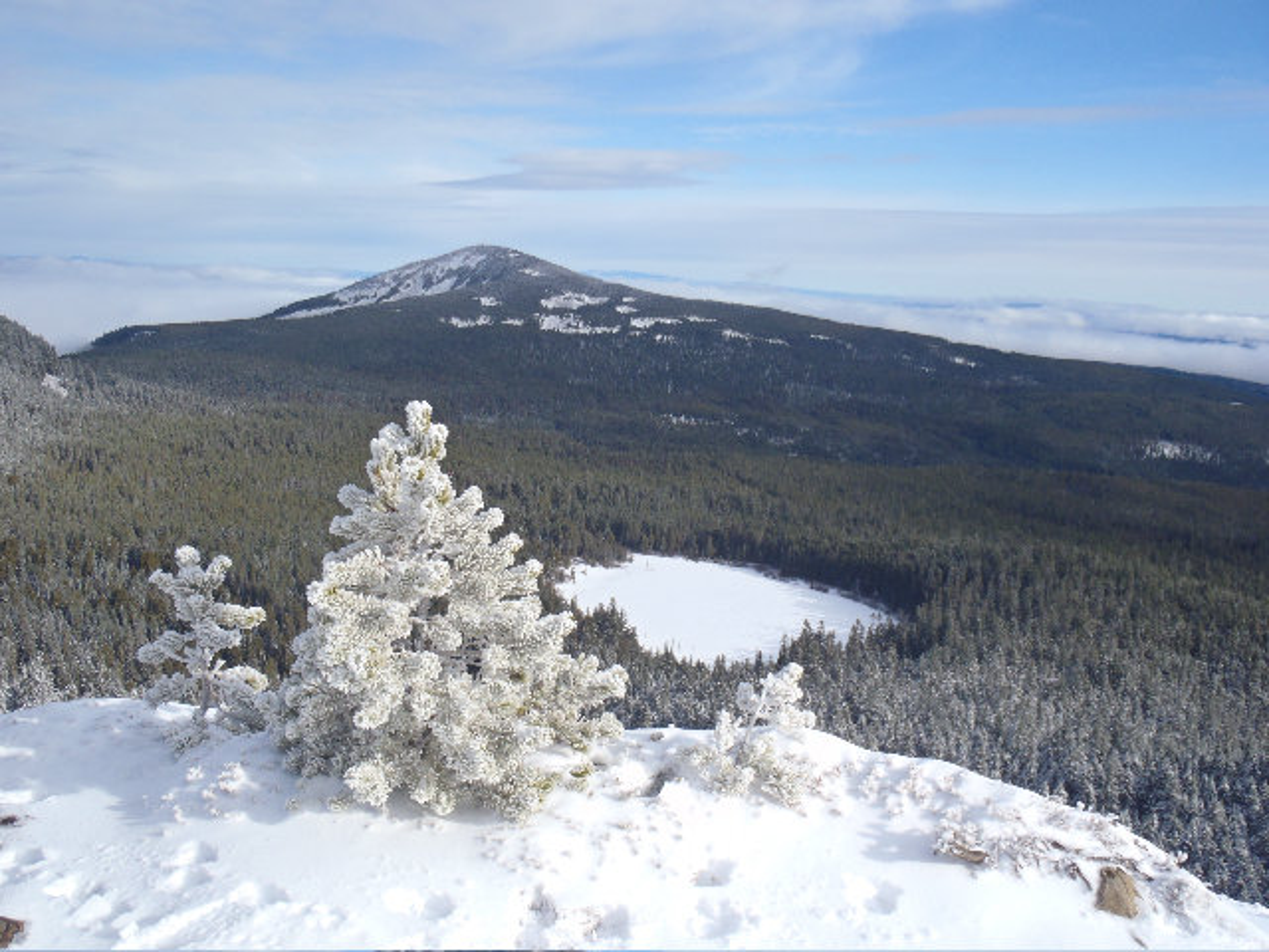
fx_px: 1173
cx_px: 634
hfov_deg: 56.8
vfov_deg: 44.2
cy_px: 476
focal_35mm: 32
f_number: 11
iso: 80
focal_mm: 5.72
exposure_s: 1/80
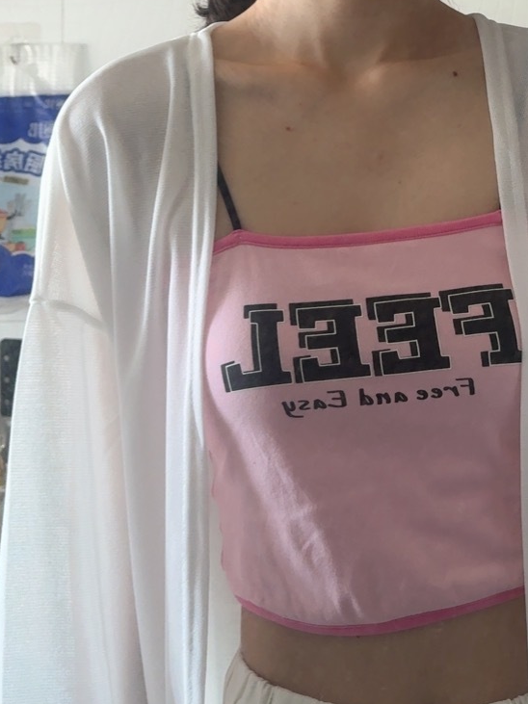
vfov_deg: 25.7
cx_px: 439
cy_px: -39
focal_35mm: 71
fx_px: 1444
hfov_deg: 20.4
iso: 200
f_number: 1.78
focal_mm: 6.76
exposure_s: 1/95
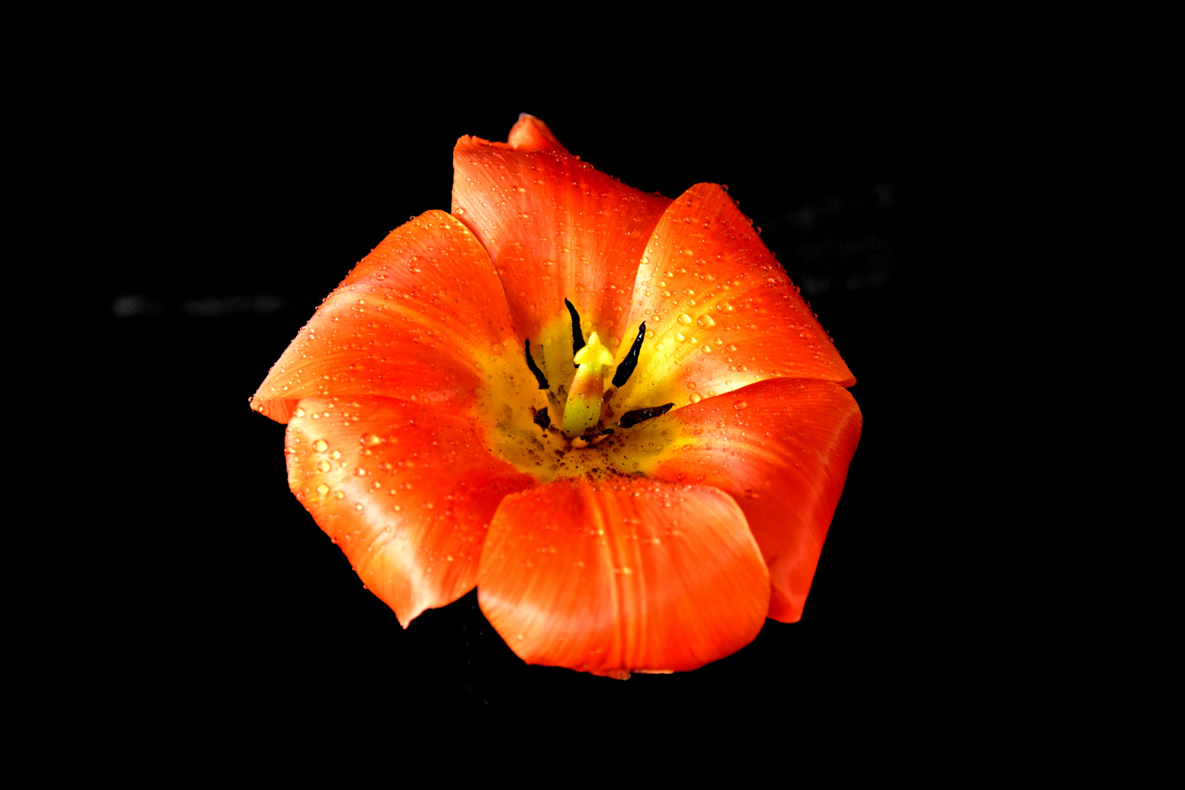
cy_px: 395
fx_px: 2863
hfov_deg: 23.4
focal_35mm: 87
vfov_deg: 15.7
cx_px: 592
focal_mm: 58
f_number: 5
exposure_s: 1/40
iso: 3200
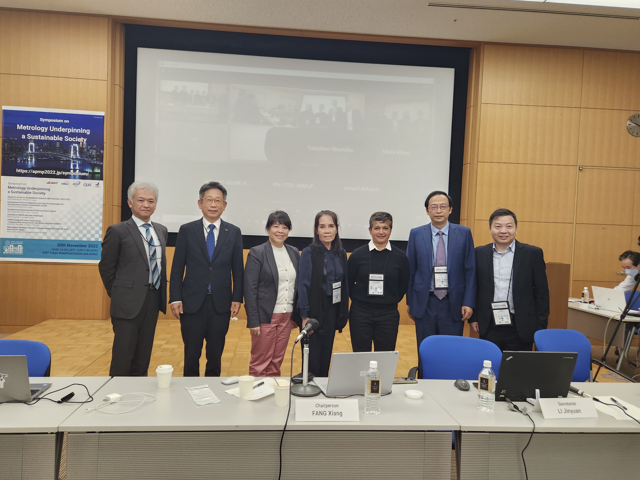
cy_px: 242
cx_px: 307
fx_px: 444
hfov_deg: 71.6
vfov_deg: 56.8
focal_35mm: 24
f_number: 1.8
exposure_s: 1/180
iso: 160
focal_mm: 5.4
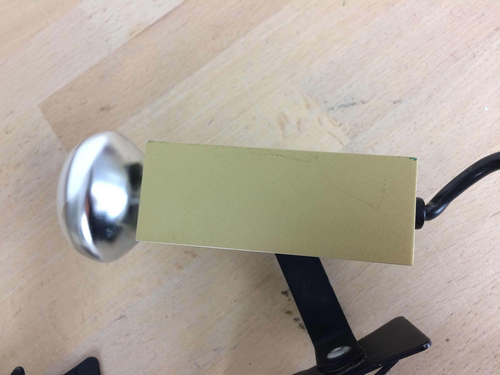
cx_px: 250
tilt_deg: -69.4
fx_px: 419
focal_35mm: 29
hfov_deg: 61.7
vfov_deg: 48.2
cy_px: 188
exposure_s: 1/33
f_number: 2.2
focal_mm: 4.15
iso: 50
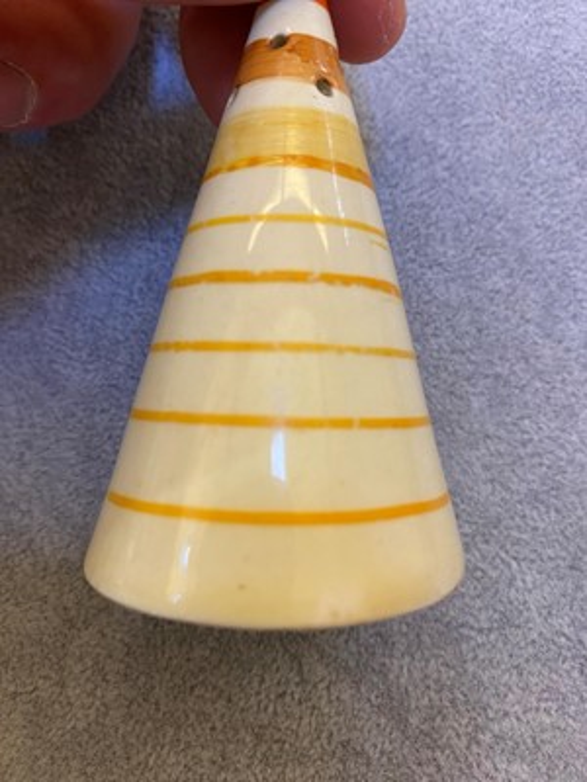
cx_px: 294
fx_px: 588
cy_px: 391
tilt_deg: -81.6
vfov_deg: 67.3
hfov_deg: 53.1
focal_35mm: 26
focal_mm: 4.25
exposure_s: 1/50
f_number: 1.8
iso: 125
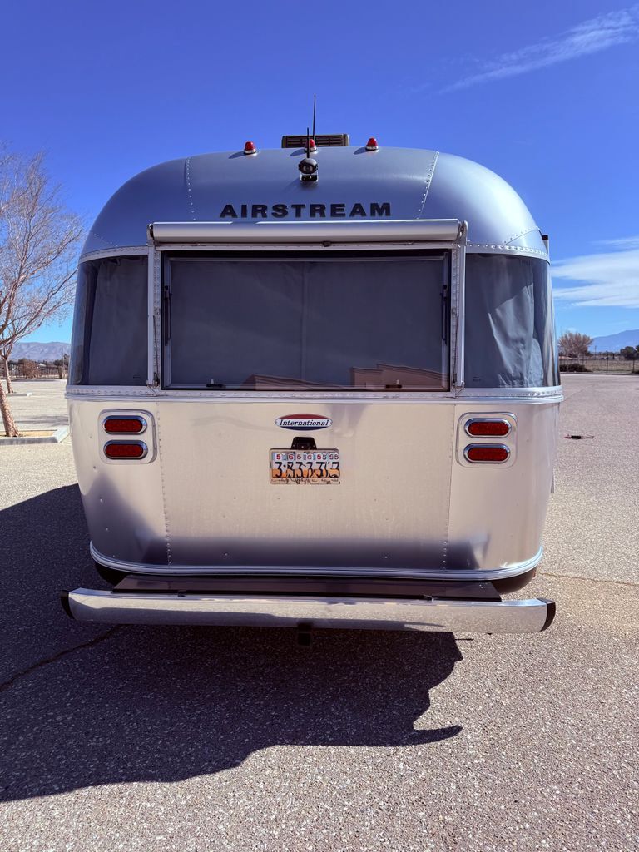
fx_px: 591
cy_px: 426
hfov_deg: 56.8
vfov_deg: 71.6
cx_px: 320
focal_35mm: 24
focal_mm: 6.76
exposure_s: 1/4167
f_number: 1.78
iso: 80
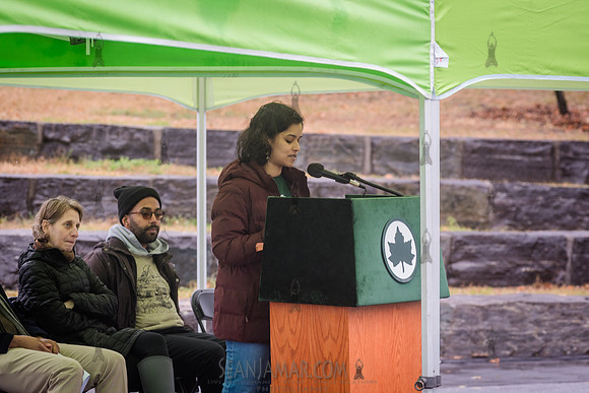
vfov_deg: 8.9
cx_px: 306
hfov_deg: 13.2
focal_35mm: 155
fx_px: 2539
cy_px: 197
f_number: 5.6
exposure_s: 1/320
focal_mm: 145
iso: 640
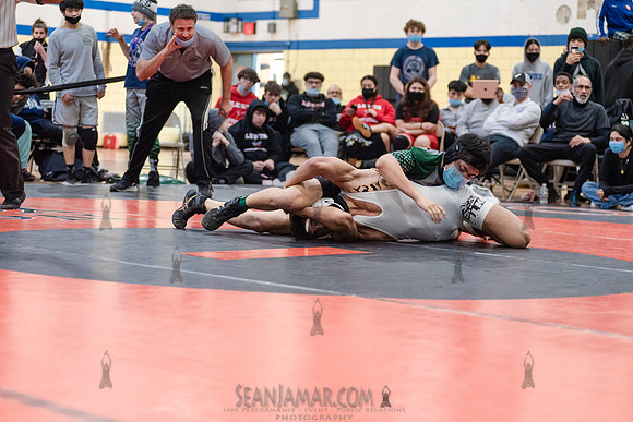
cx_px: 316
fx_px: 1407
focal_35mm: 80
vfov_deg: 17.1
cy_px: 211
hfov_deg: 25.4
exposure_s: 1/400
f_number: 3.5
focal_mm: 80
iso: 4000
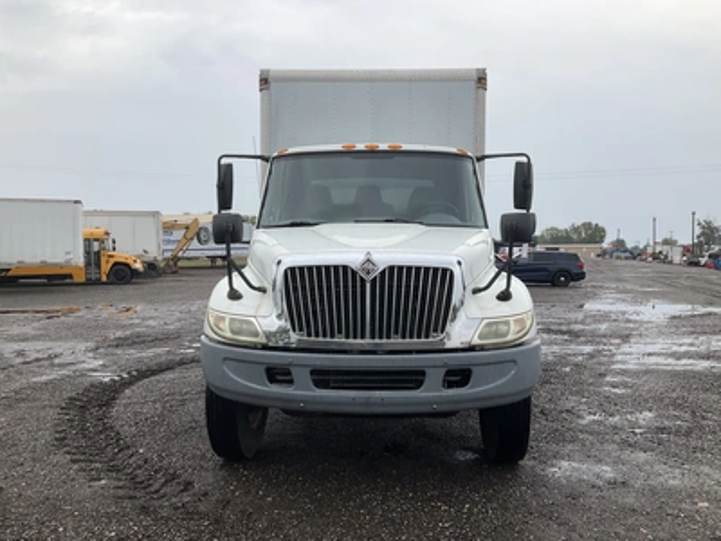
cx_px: 360
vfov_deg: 48.2
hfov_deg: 61.7
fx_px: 604
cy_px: 270
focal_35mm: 29
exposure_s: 1/1076
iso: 25
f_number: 1.8
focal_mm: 3
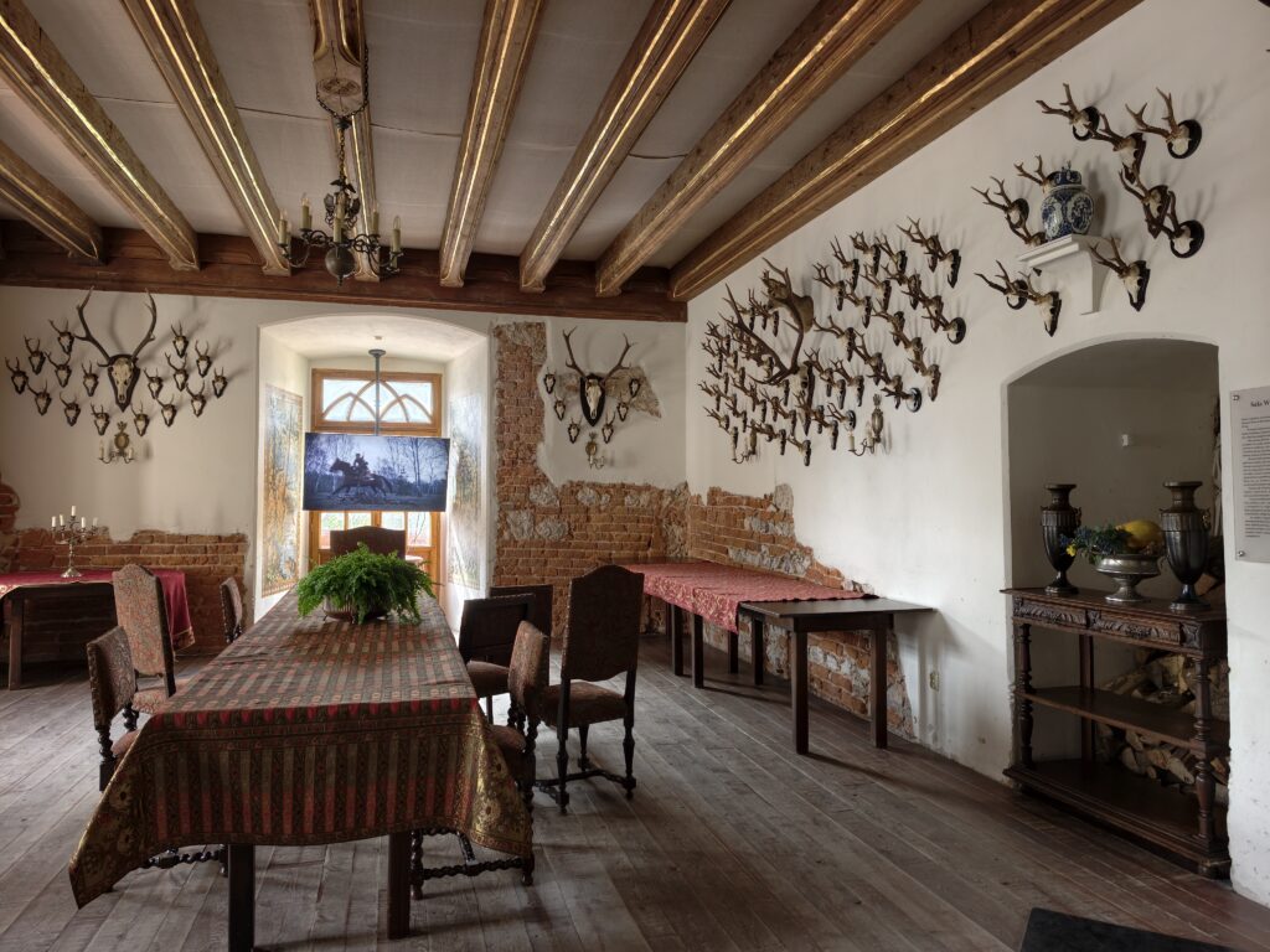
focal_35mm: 24
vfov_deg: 56.8
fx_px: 881
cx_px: 635
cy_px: 476
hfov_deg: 71.6
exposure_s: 1/50
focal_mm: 7
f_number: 1.57
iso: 184
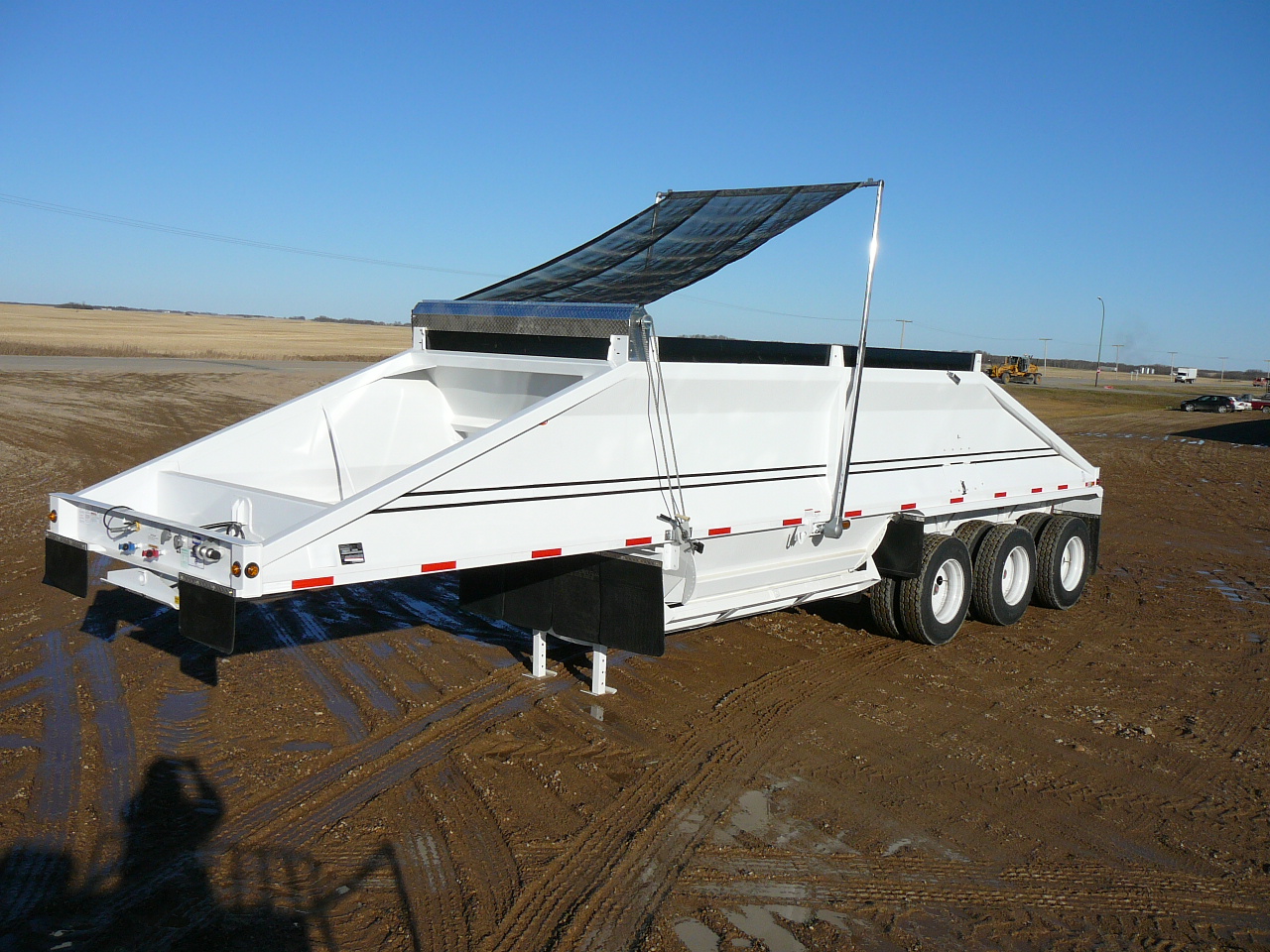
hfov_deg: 52.6
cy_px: 476
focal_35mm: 35
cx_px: 635
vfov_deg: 40.7
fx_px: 1284
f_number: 5
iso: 80
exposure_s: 1/800
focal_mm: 5.2
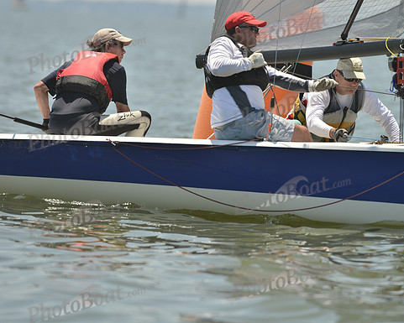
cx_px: 190
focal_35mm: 453
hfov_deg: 4.3
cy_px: 162
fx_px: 5418
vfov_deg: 3.4
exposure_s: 1/1000
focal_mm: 400
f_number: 5.6
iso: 200
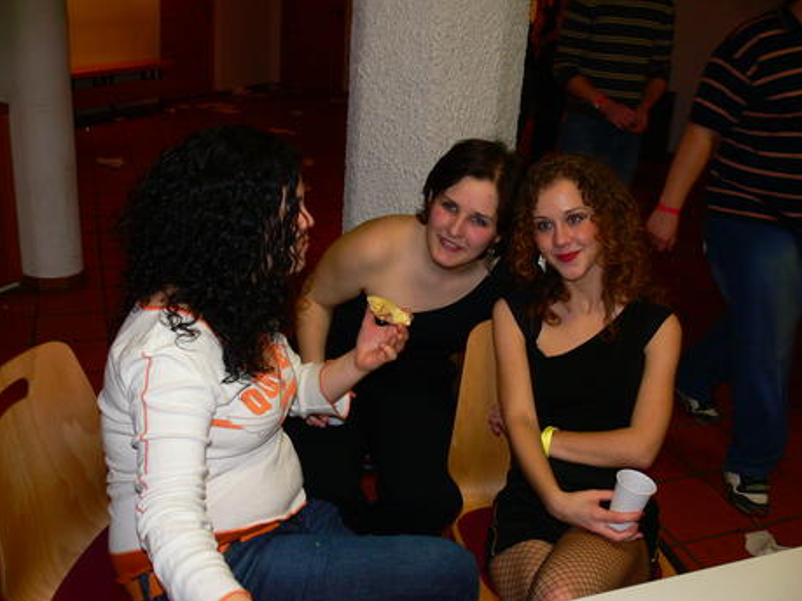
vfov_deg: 39.6
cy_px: 306
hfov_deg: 51.4
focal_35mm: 36
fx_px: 834
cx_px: 407
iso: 100
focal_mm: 7.4
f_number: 2.8
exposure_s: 1/30
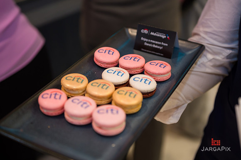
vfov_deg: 24.6
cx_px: 120
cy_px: 80
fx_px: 368
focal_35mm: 55
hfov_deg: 36.3
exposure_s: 1/200
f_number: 3.2
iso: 800
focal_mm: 55
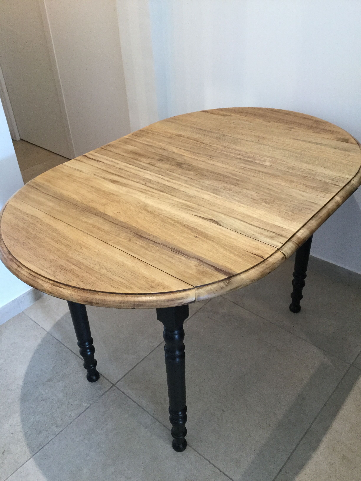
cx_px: 180
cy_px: 240
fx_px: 431
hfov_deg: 45.4
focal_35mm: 31
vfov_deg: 58.4
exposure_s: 1/33
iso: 125
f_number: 2.4
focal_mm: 3.3
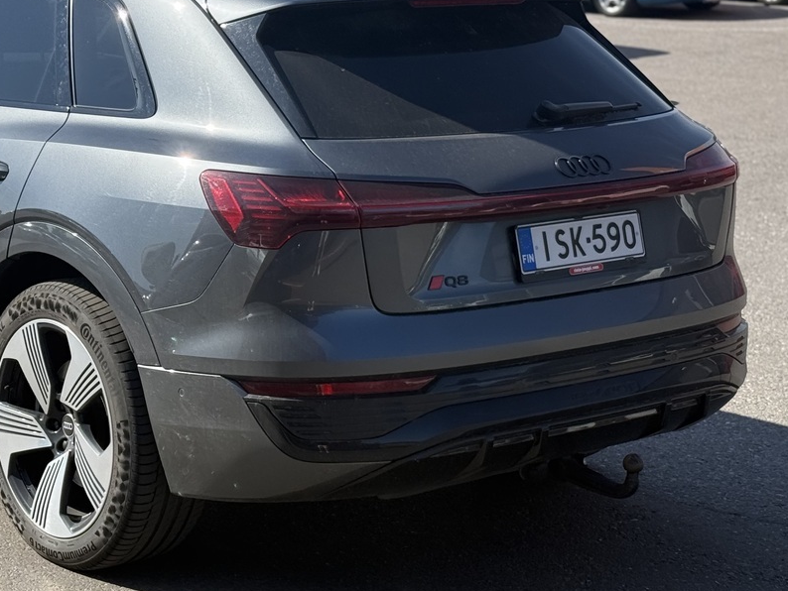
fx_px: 1981
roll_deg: +1.1
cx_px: 196
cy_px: 251
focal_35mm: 87
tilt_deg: -11.0
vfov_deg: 17.0
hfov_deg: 22.3
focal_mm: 6.76
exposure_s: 1/3534
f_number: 1.78
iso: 100
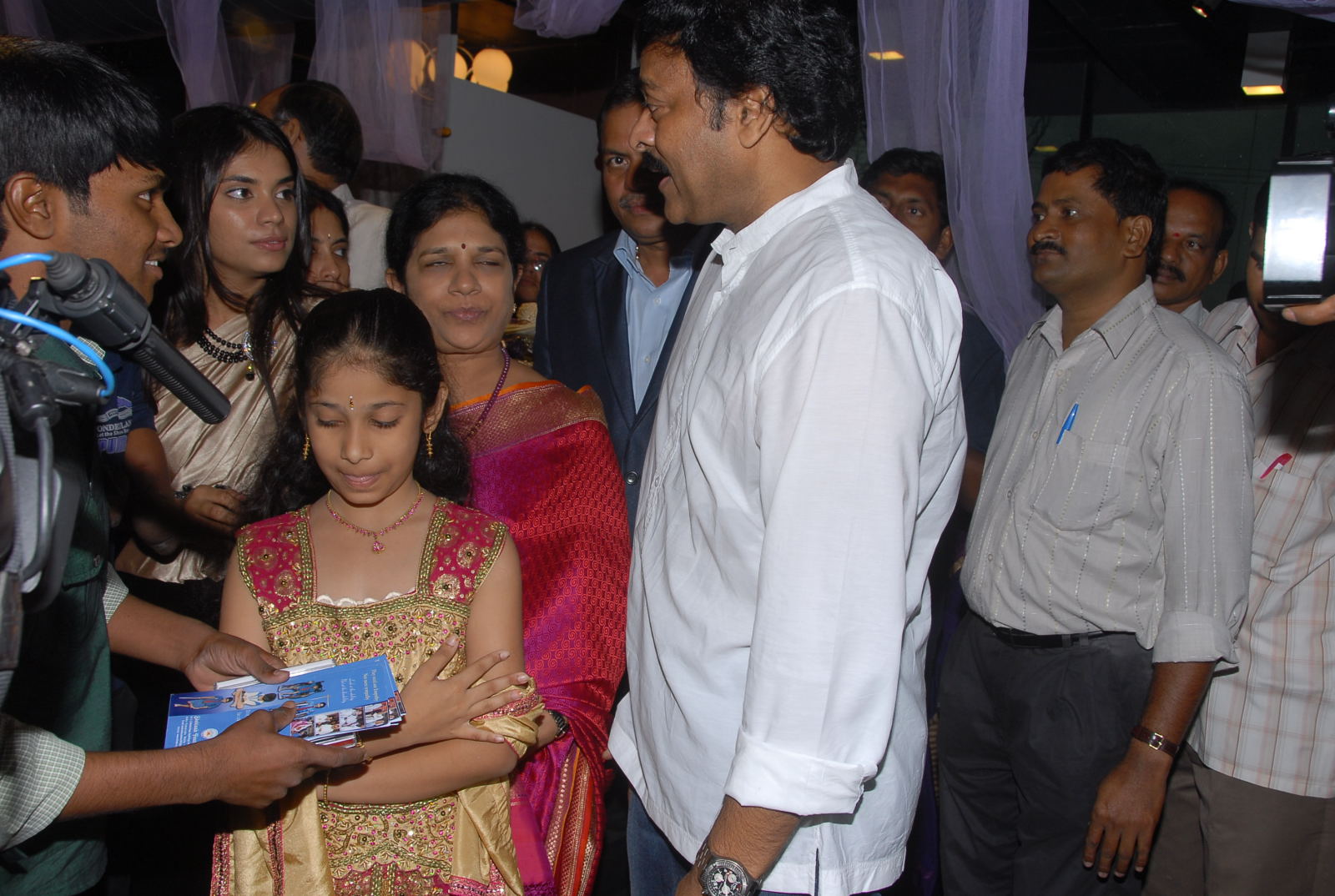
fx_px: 1226
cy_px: 448
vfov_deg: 40.1
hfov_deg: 57.1
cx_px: 668
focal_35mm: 33
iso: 200
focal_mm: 22
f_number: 8
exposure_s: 1/125
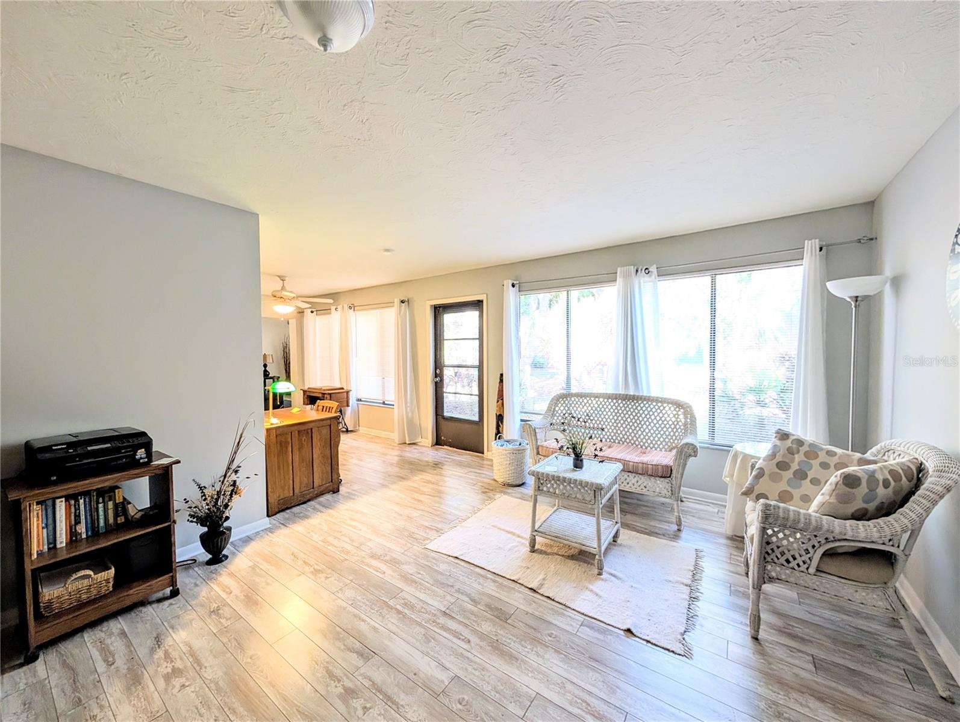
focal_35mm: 12
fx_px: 333
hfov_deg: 110.5
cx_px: 480
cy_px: 361
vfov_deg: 94.6
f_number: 1.7
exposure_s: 1/40
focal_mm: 2.02
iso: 164
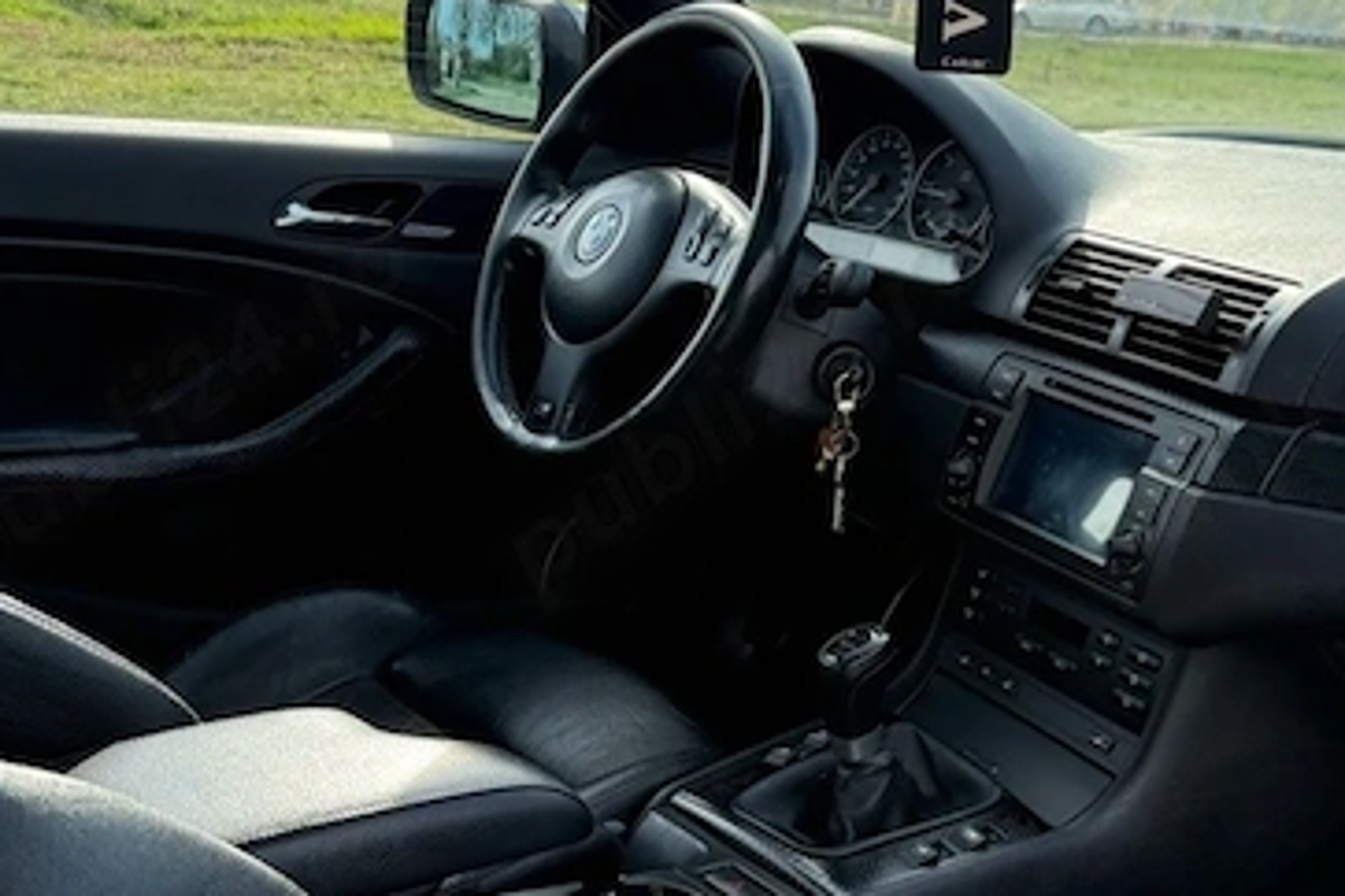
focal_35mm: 55
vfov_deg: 24.6
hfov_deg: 35.9
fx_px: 2055
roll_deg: -5.0
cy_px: 496
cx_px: 893
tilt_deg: -13.7
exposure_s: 1/1464
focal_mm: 6.76
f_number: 1.78
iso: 100
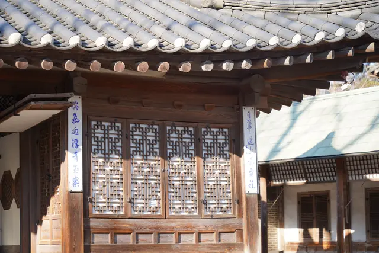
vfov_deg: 16.3
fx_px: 884
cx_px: 190
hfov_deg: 24.2
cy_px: 126
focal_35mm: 84
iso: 100
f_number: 4.5
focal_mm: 84
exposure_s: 1/100
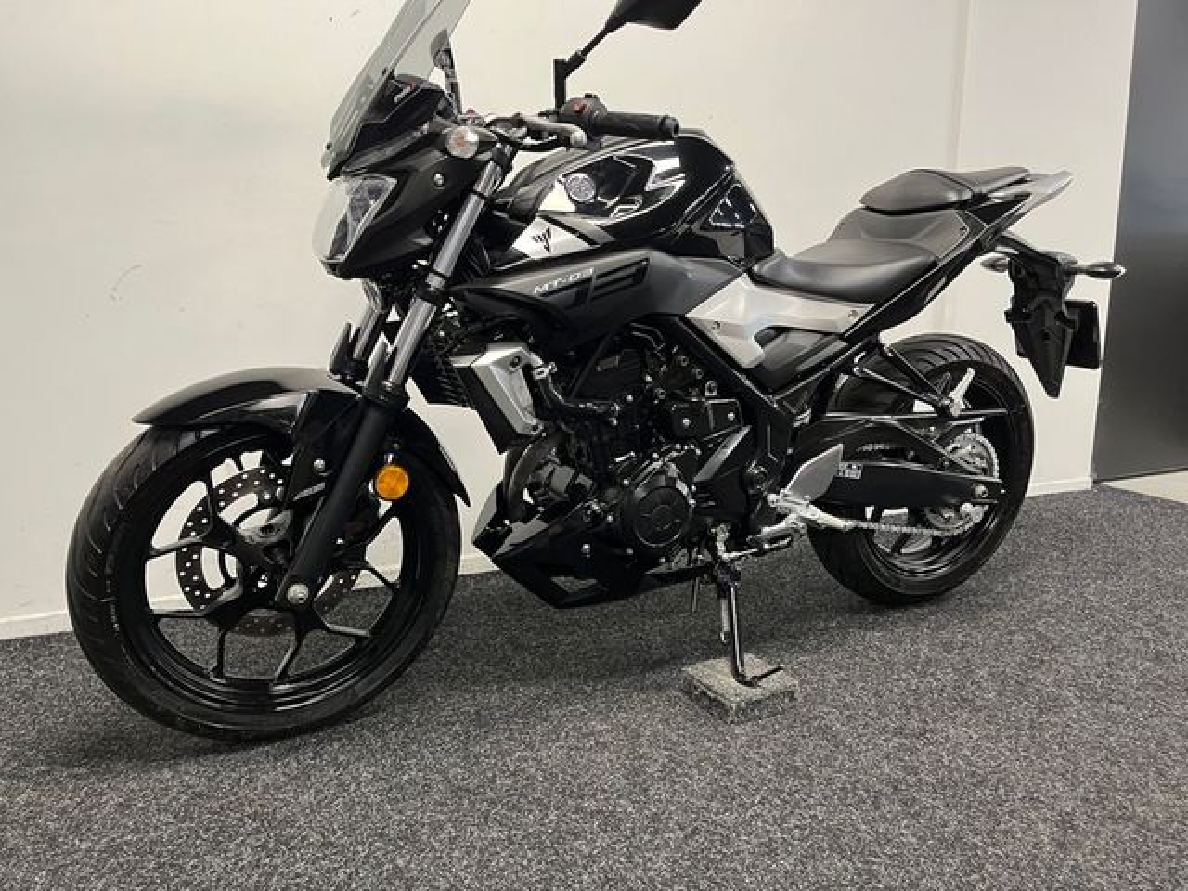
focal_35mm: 26
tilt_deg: -10.8
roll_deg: +0.2
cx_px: 594
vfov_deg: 53.1
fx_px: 892
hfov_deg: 67.3
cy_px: 446
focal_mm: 5.1
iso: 200
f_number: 1.6
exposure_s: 1/50
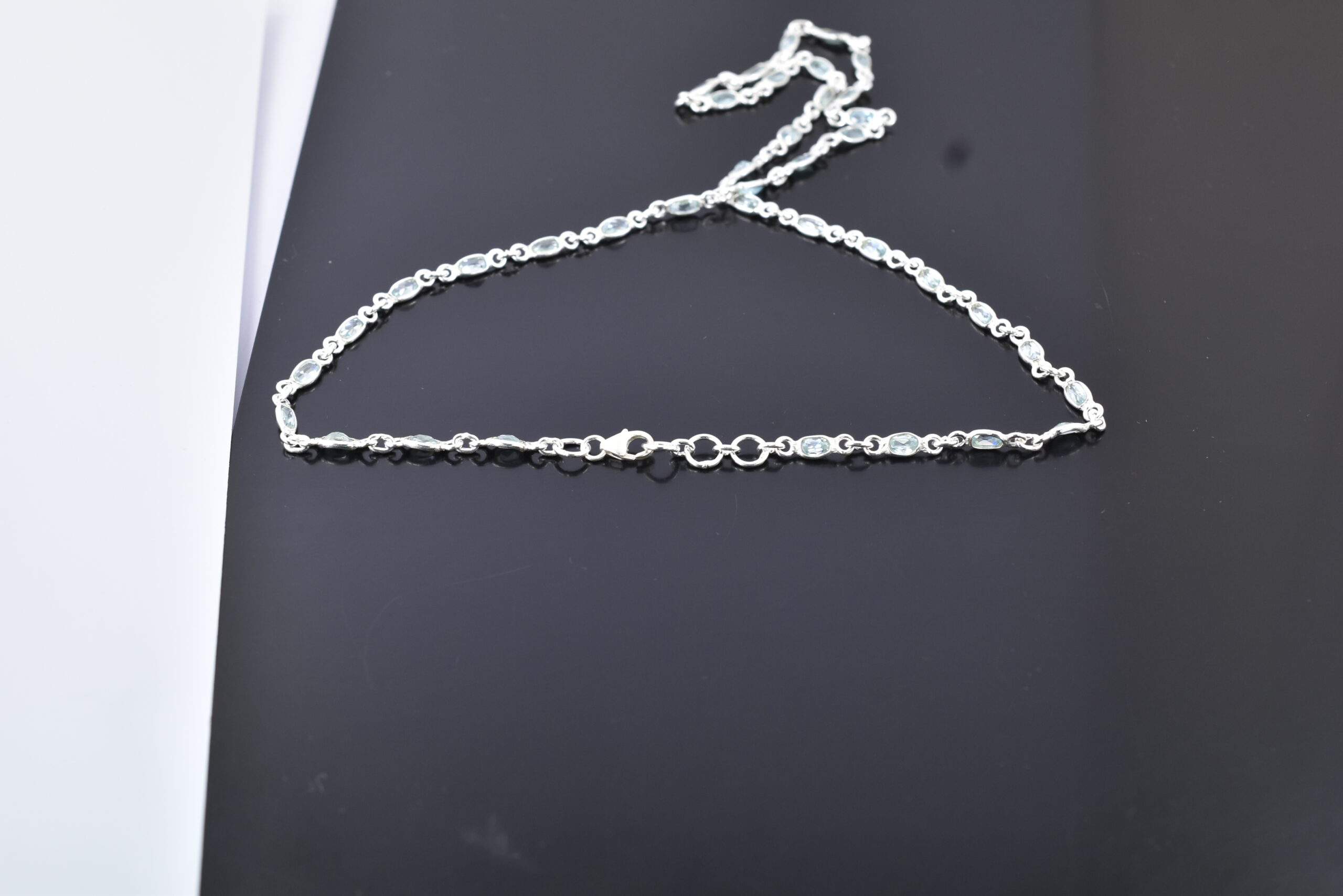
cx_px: 672
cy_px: 448
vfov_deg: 22.6
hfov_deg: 33.4
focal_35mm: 60
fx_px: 2239
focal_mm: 40
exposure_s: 1/250
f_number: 8
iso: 360
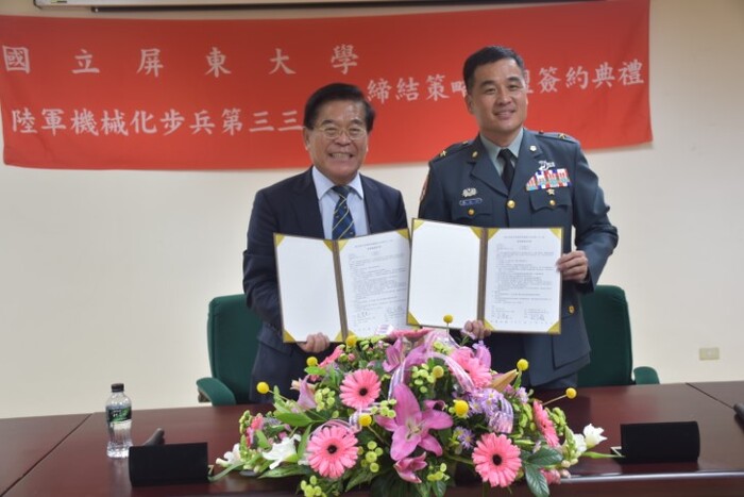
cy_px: 248
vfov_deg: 33.0
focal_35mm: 40
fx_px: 837
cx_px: 372
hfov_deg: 47.9
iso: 400
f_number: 4
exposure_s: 1/30
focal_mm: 27
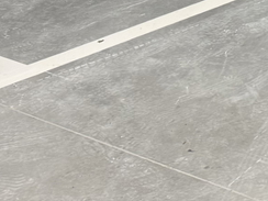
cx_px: 336
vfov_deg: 11.4
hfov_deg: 15.9
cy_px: -191
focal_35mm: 118
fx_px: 914
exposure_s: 1/50
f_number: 1.78
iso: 160
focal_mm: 6.76
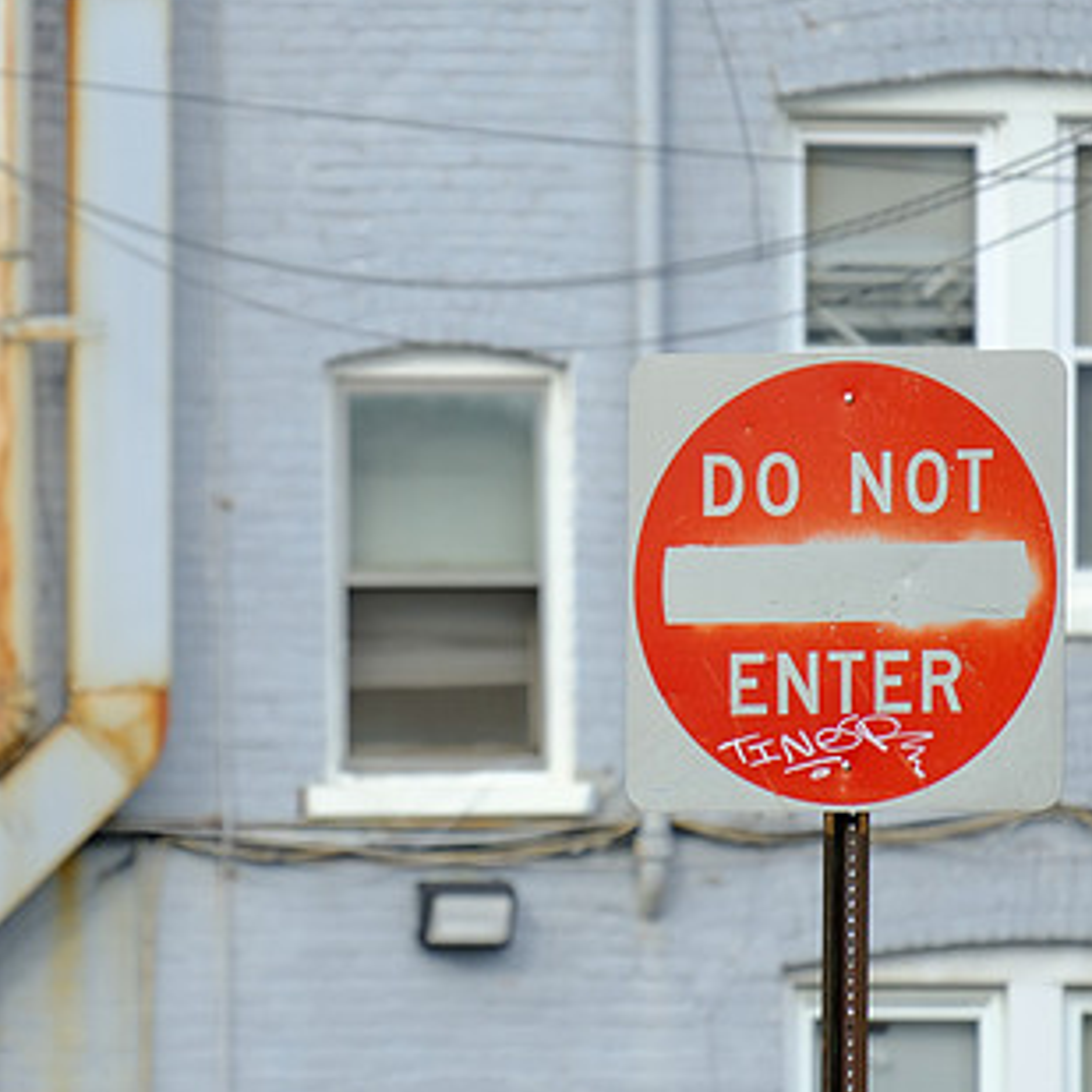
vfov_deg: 3.7
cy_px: 550
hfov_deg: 3.7
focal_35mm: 478
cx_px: 258
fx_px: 17060
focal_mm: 200
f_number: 4.8
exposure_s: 1/1000
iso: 400
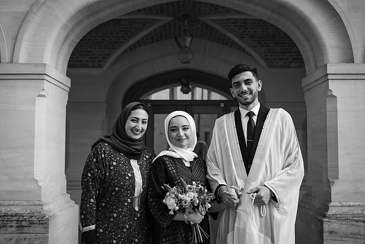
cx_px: 182
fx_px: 406
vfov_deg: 33.4
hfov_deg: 48.4
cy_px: 122
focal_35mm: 40
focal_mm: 40
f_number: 3.2
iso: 200
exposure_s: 1/640
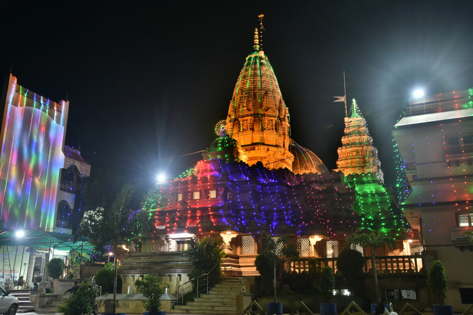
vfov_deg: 36.9
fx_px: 473
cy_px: 158
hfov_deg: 53.1
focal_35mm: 36
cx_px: 236
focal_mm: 24
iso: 160
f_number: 3.8
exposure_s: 1/10
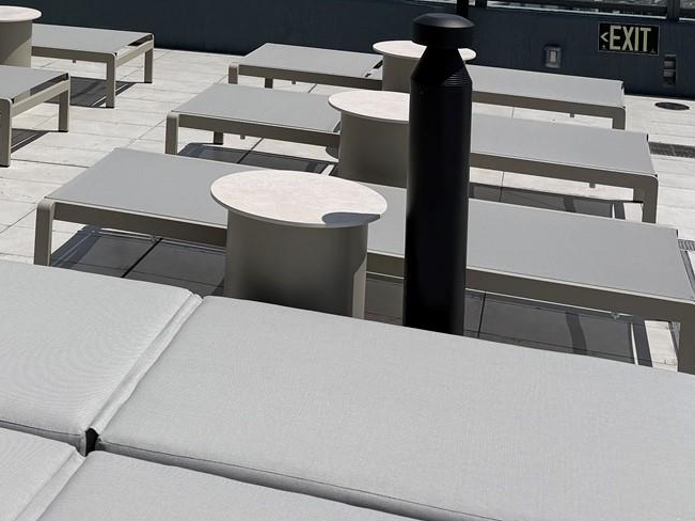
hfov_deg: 32.0
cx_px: 155
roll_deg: -1.6
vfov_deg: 22.9
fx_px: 1184
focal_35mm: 59
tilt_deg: -1.7
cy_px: -95
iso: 80
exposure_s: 1/14286
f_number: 1.78
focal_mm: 6.76
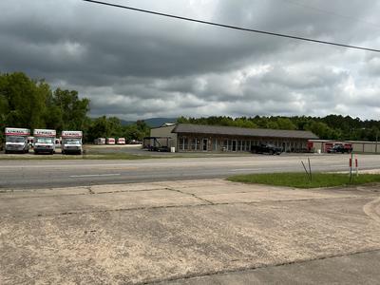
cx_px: 190
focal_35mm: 29
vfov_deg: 48.2
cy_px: 142
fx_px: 318
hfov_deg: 61.7
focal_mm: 3
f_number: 1.8
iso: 25
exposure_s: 1/4405
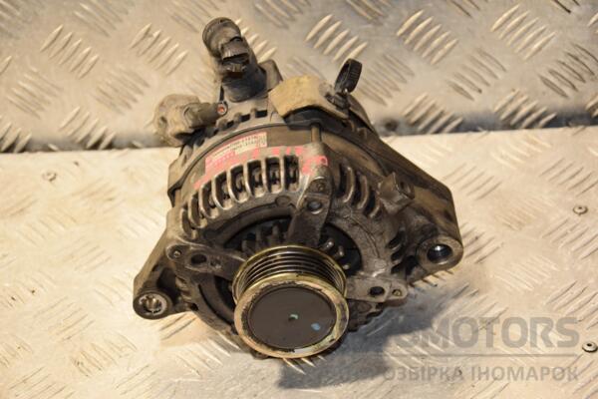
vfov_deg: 14.7
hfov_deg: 21.9
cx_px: 299
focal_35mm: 93
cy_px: 200
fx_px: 1545
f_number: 5.3
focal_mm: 62
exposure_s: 1/100
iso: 800
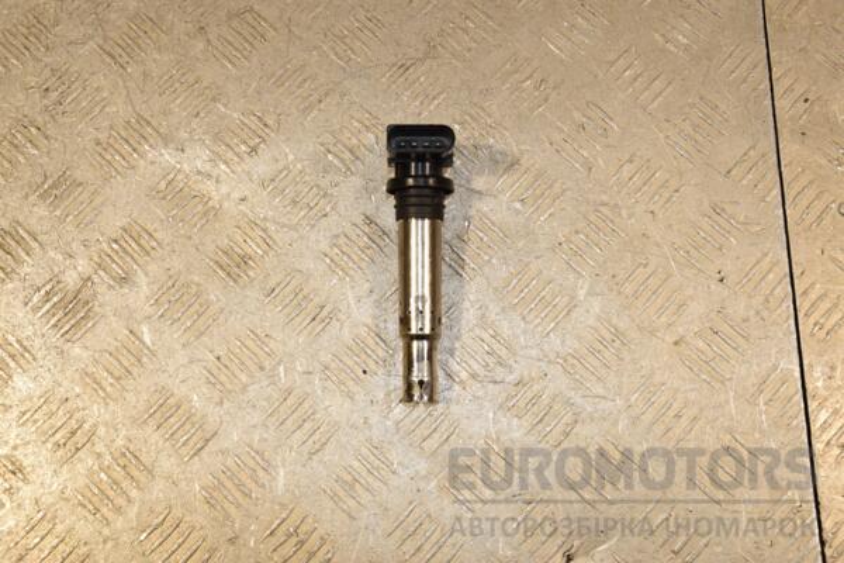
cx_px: 422
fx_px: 914
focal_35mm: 39
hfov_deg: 49.6
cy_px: 282
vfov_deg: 34.2
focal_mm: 26
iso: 800
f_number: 9
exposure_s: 1/200
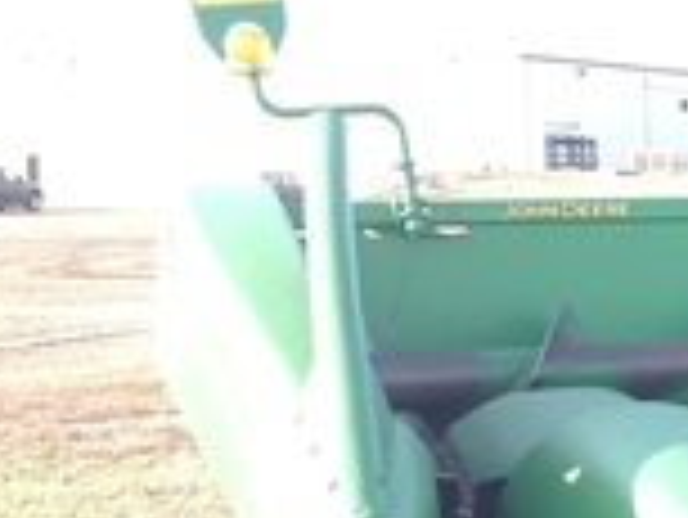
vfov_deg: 12.0
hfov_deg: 14.2
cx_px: 1192
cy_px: 329
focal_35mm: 124
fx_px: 2466
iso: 50
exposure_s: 1/267
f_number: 2.4
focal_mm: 4.28
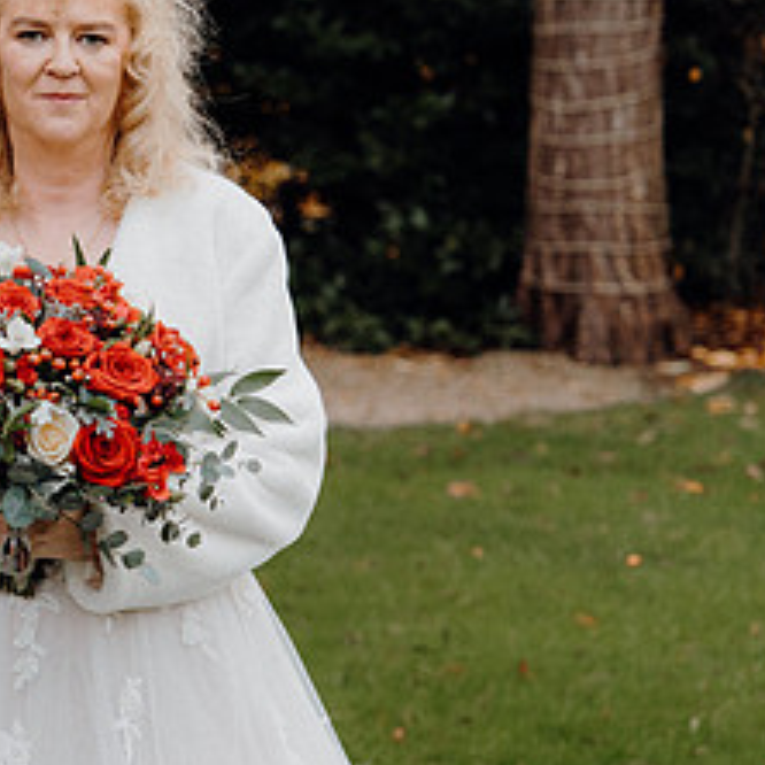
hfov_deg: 12.1
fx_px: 3550
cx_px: -90
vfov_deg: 12.3
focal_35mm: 142
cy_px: 401
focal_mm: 64
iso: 2000
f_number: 3.5
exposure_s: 1/250
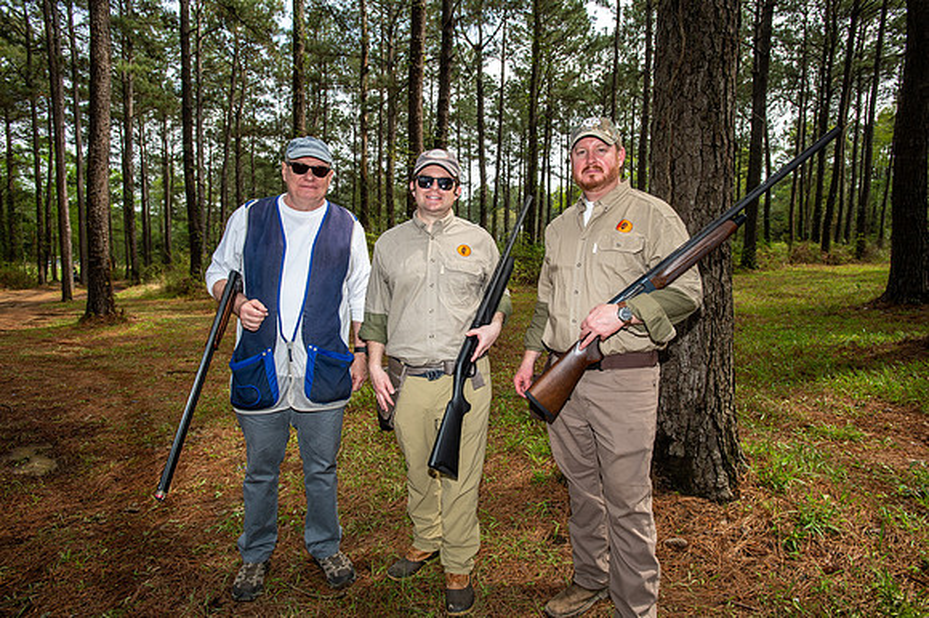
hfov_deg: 84.0
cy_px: 309
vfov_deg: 61.9
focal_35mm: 20
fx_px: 516
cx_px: 464
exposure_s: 1/250
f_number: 5.6
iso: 125
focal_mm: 20
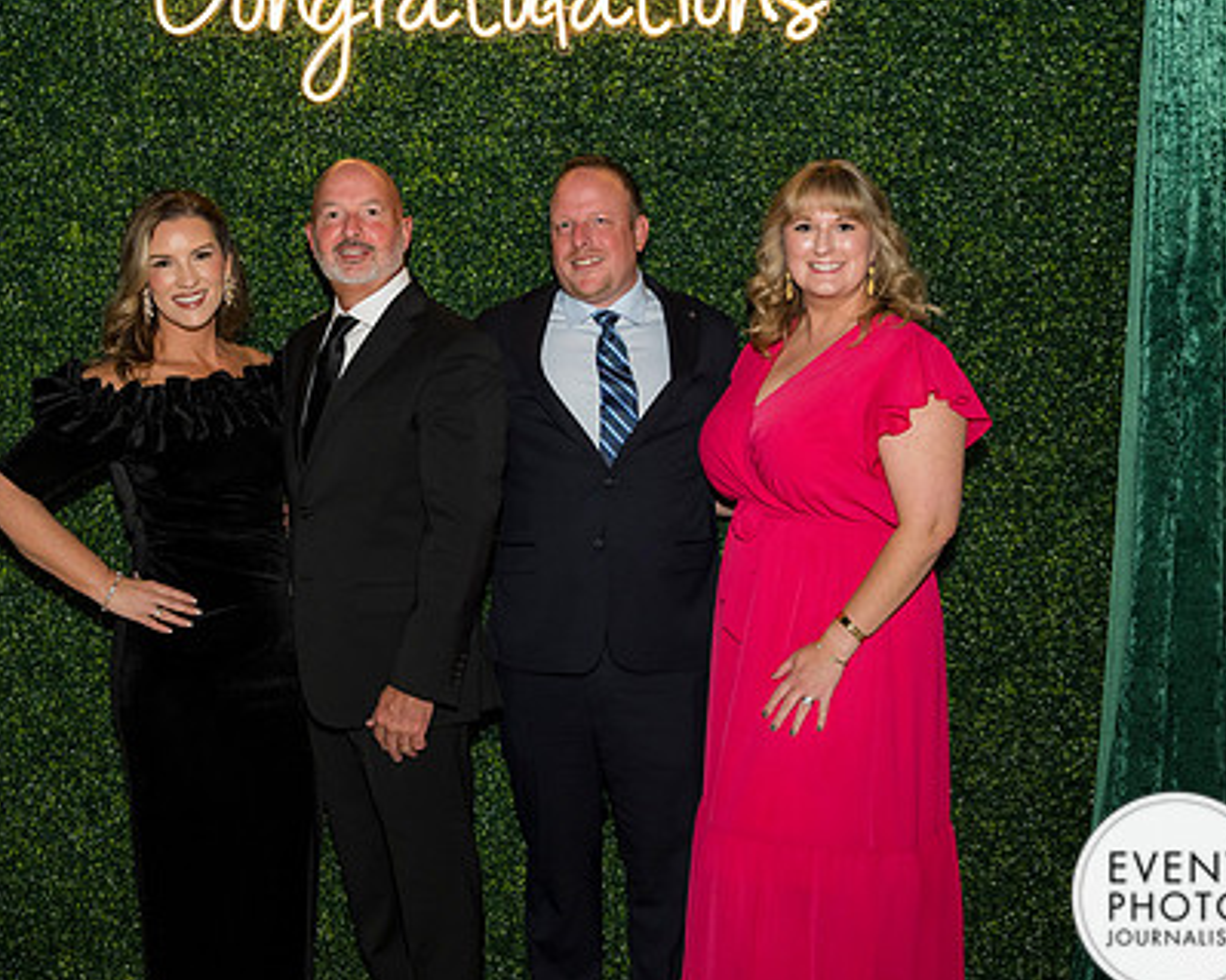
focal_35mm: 46
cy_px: 505
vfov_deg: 32.9
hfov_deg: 40.4
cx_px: 492
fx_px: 1657
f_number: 5
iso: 640
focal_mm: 33.5
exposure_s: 1/160
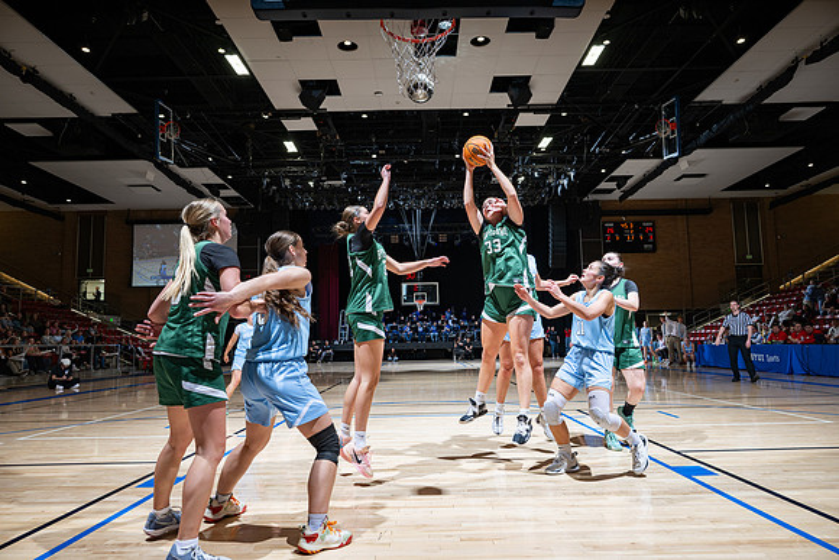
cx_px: 420
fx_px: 559
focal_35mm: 24
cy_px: 280
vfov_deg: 53.2
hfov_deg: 73.7
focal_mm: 24
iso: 80
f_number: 4.5
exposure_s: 1/125
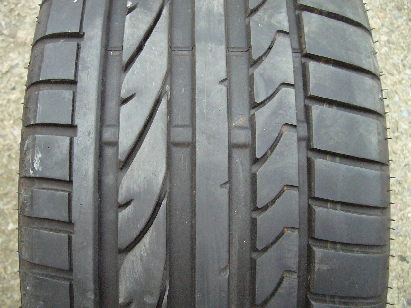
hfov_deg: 52.6
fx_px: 416
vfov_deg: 40.7
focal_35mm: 35
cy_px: 154
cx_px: 206
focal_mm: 5.8
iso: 400
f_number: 2.8
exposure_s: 1/400
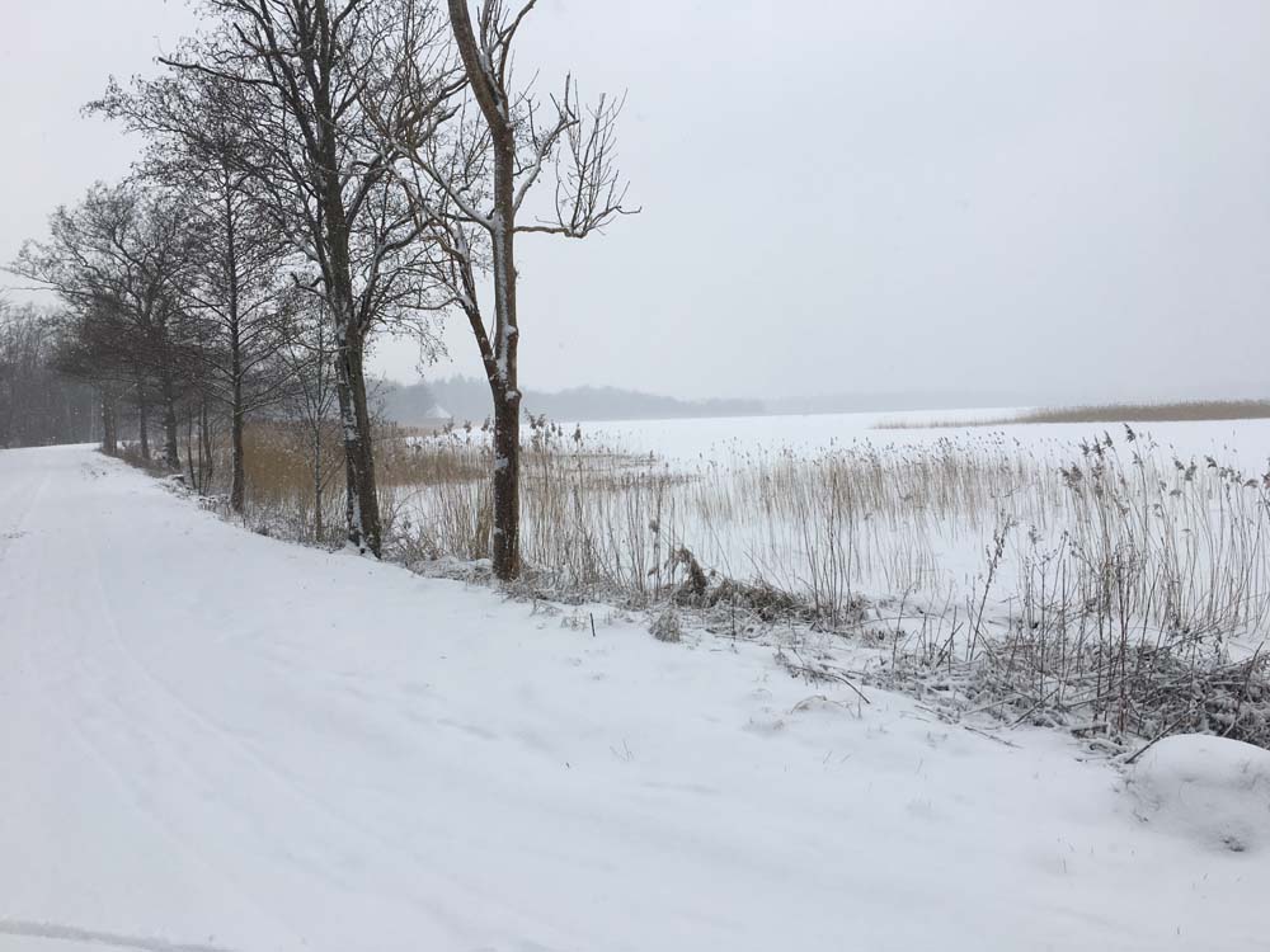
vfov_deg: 48.2
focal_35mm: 29
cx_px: 635
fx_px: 1064
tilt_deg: -1.3
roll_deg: +2.4
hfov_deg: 61.7
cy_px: 476
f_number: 2.2
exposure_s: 1/916
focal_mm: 4.15
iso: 25
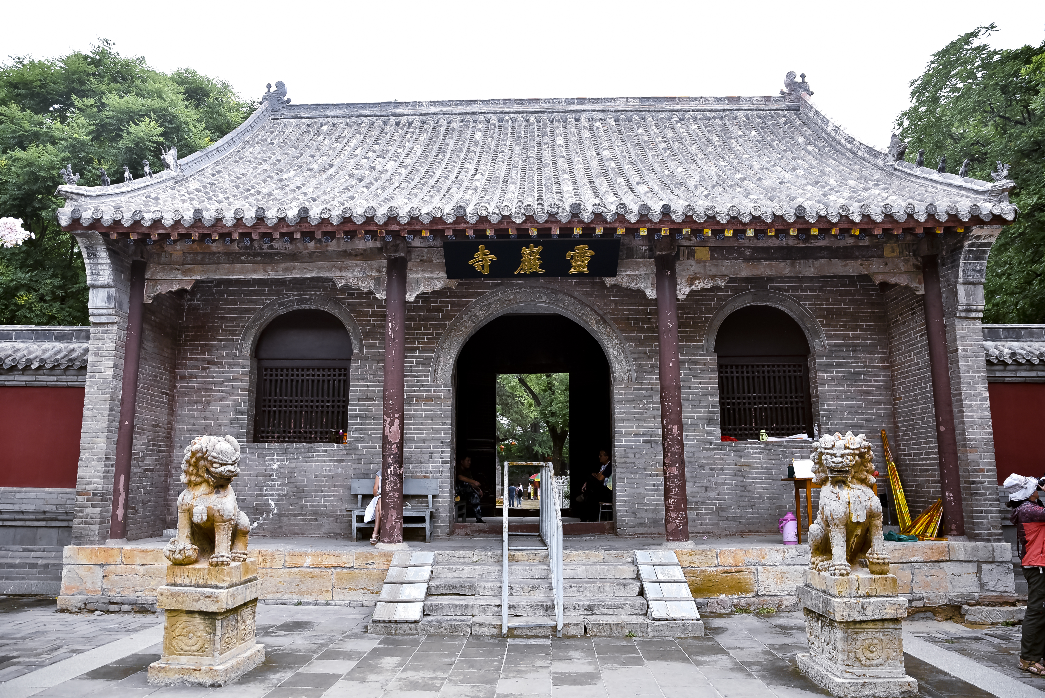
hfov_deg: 73.7
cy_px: 349
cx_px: 522
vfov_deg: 53.2
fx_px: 697
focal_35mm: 24
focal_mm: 24
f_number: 2.8
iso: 100
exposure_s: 1/100
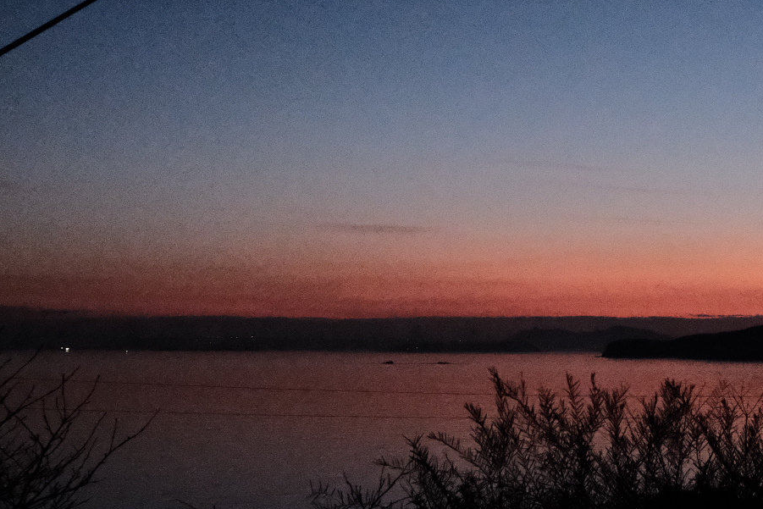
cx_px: 629
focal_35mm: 69
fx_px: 1463
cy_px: 247
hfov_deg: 28.5
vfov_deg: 19.7
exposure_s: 1/160
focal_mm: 23
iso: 25600
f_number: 3.6
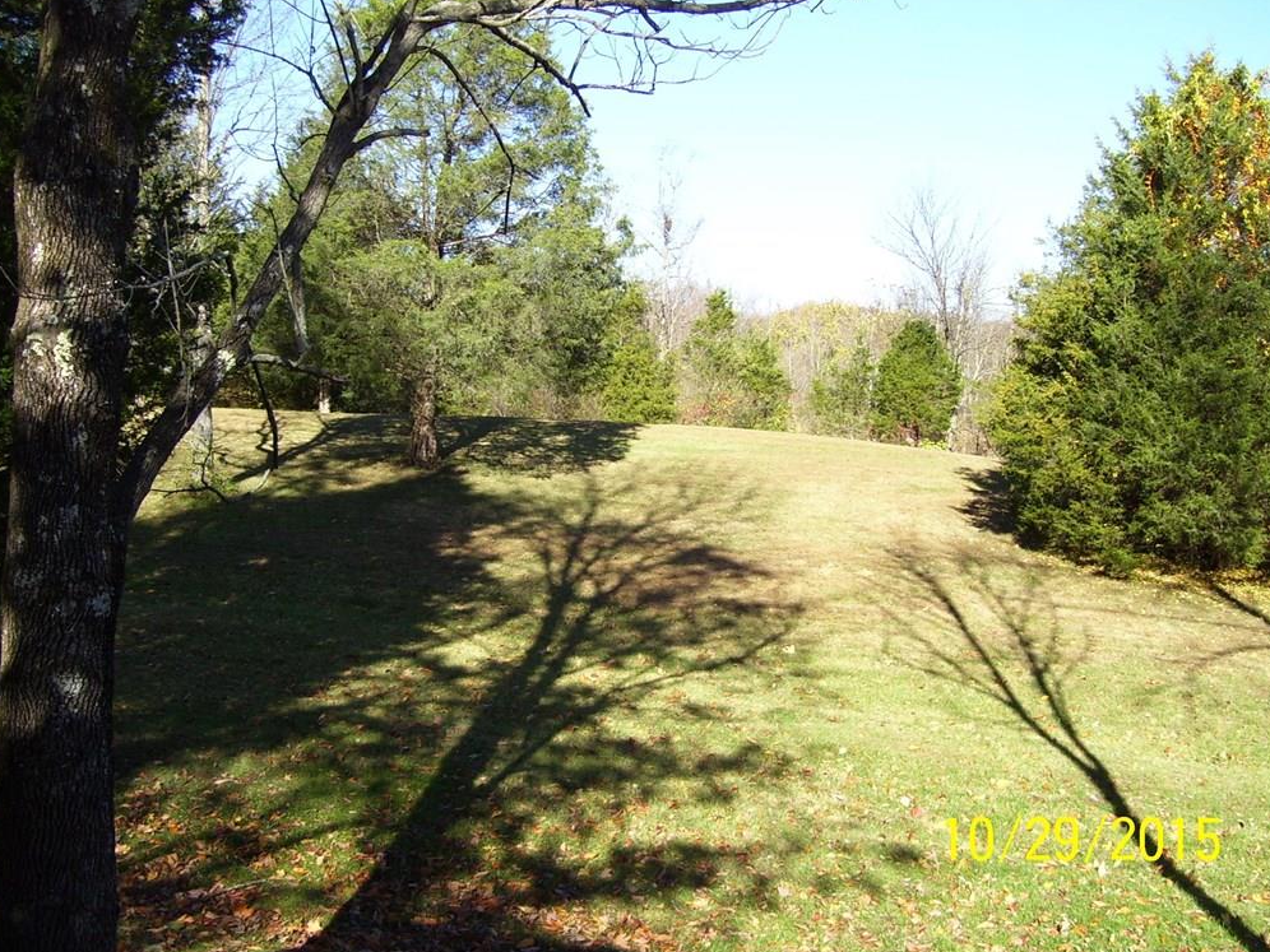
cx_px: 635
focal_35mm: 37
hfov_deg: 50.1
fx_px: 1357
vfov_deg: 38.7
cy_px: 472
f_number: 2.7
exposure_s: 1/750
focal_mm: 6
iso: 80
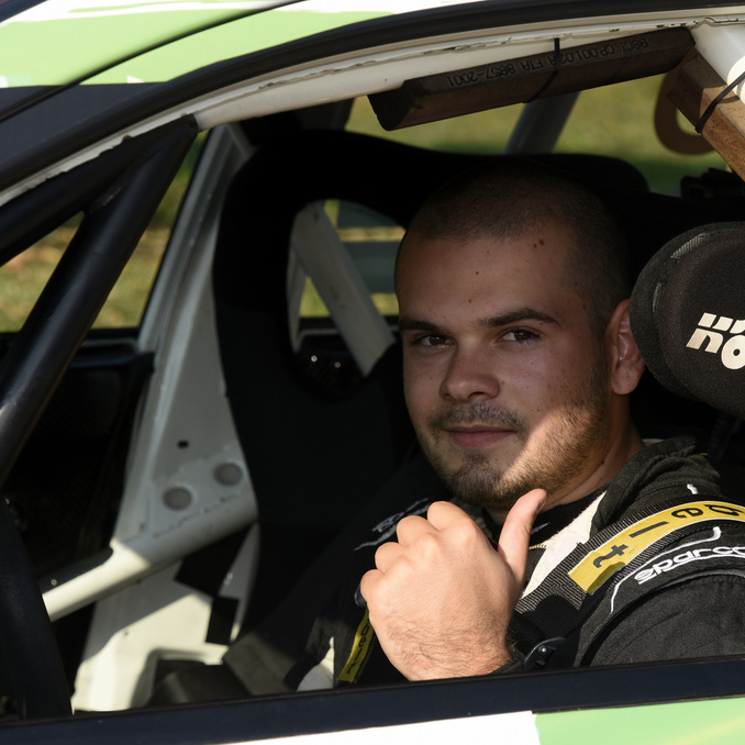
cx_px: 502
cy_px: 374
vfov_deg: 11.3
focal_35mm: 154
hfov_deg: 11.3
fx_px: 3750
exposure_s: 1/320
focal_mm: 80
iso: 100
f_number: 6.3
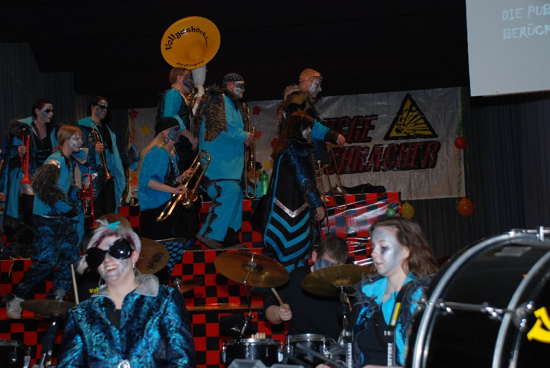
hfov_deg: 41.1
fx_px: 734
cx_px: 275
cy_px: 184
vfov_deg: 28.1
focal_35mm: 48
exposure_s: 1/60
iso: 200
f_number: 4.2
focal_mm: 32
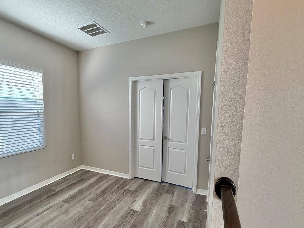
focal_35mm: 18
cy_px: 128
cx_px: 139
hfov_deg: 87.6
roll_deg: -0.3
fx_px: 158
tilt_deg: -5.0
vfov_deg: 71.3
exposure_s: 1/120
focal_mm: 2.22
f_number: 2.2
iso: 160
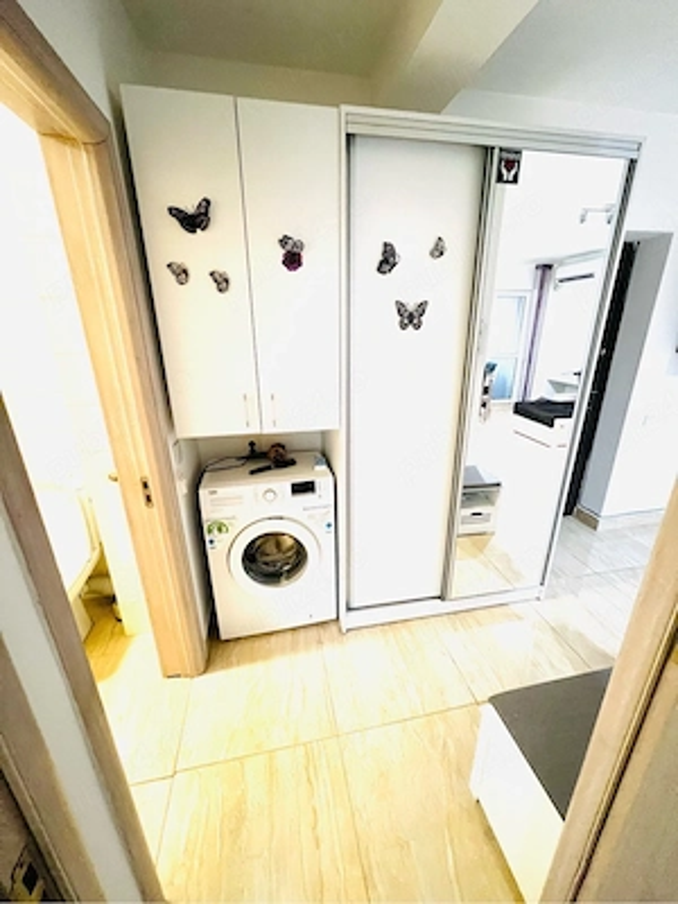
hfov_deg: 89.9
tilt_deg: -19.0
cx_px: 339
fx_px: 339
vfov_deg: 106.2
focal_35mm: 13
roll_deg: +0.3
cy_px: 452
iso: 640
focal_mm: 1.57
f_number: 1.8
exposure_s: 1/33
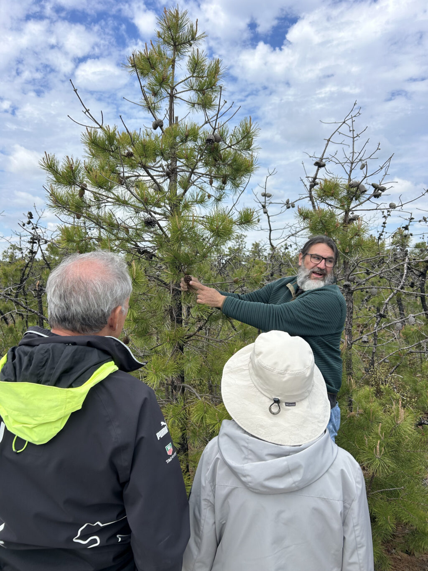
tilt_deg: -2.2
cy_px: 286
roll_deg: +0.3
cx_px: 214
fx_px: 429
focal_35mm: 26
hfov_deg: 53.1
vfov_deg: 67.3
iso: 50
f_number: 1.5
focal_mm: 5.7
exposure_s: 1/4274
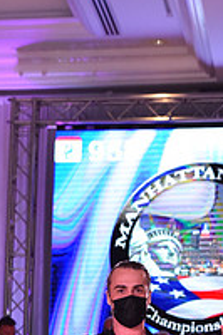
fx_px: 1889
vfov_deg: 9.9
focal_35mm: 203
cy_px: 462
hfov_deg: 6.7
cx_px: -19
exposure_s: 1/320
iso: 2500
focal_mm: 70
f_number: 6.3
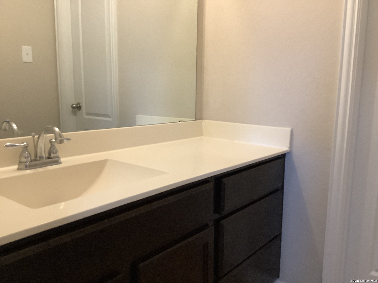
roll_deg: -1.4
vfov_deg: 45.4
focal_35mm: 31
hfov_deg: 58.4
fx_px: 339
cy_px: 142
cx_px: 189
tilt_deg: -9.2
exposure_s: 1/60
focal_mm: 3.3
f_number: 2.4
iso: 250
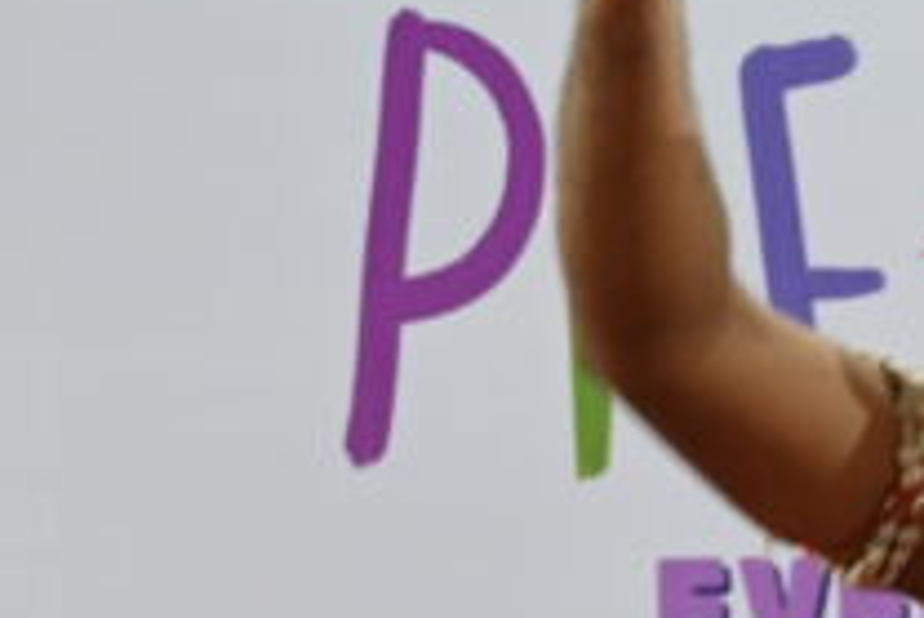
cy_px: 707
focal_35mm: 207
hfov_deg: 9.8
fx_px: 5317
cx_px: 1128
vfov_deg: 6.6
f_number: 4
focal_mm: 42
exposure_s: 1/50
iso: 1100
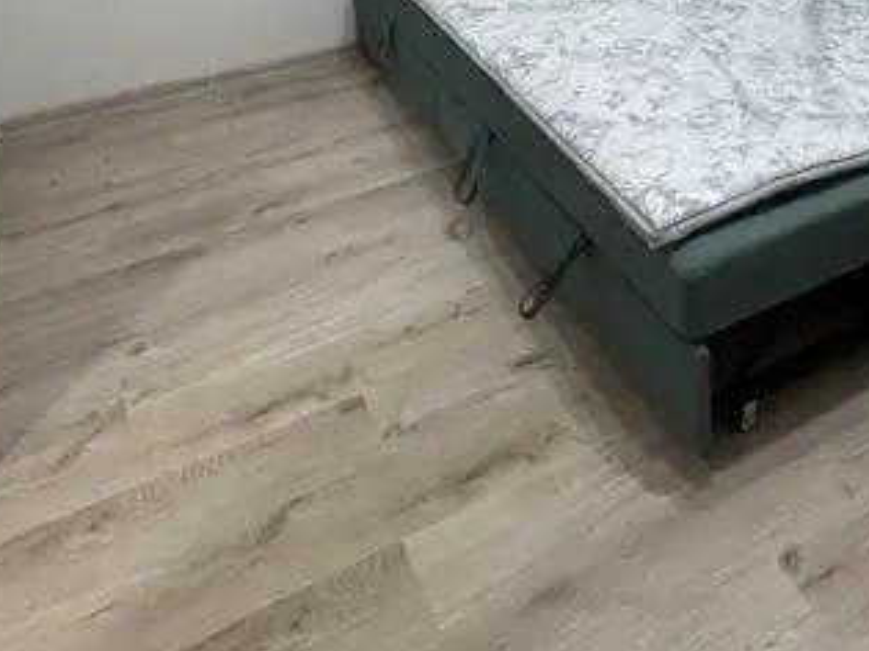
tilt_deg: -15.4
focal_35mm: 40
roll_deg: +0.7
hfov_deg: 44.9
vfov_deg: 30.8
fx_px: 1004
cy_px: -114
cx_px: 670
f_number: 2.2
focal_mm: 2.22
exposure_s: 1/100
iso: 250
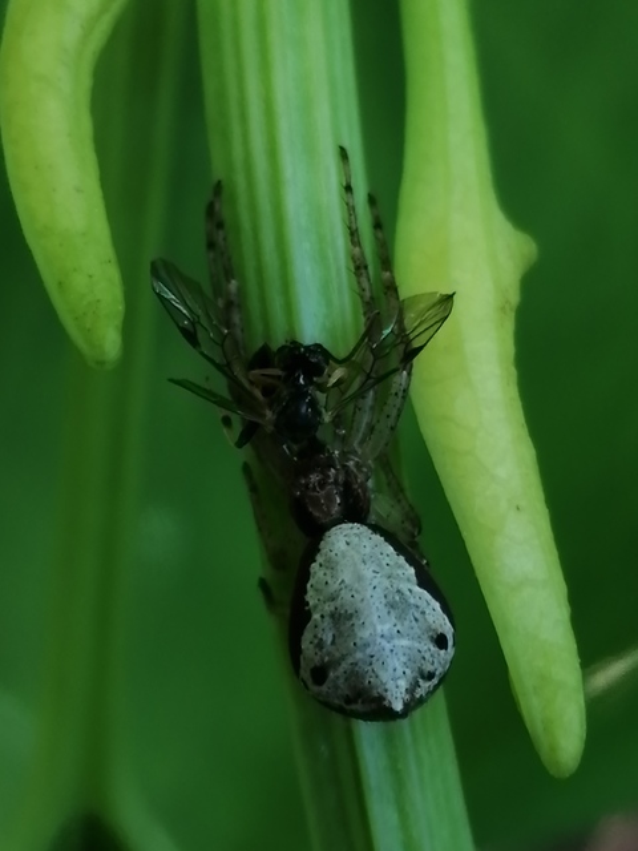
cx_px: 319
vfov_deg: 19.1
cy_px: 426
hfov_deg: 14.4
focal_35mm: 103
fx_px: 2531
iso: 80
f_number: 1.8
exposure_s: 1/180
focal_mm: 3.46
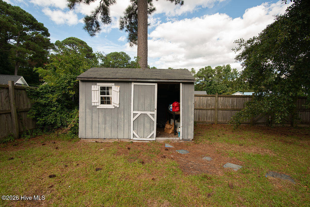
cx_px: 155
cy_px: 104
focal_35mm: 16
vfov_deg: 73.8
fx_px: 138
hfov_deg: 96.7
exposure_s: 1/250
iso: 320
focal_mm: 16
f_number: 7.1
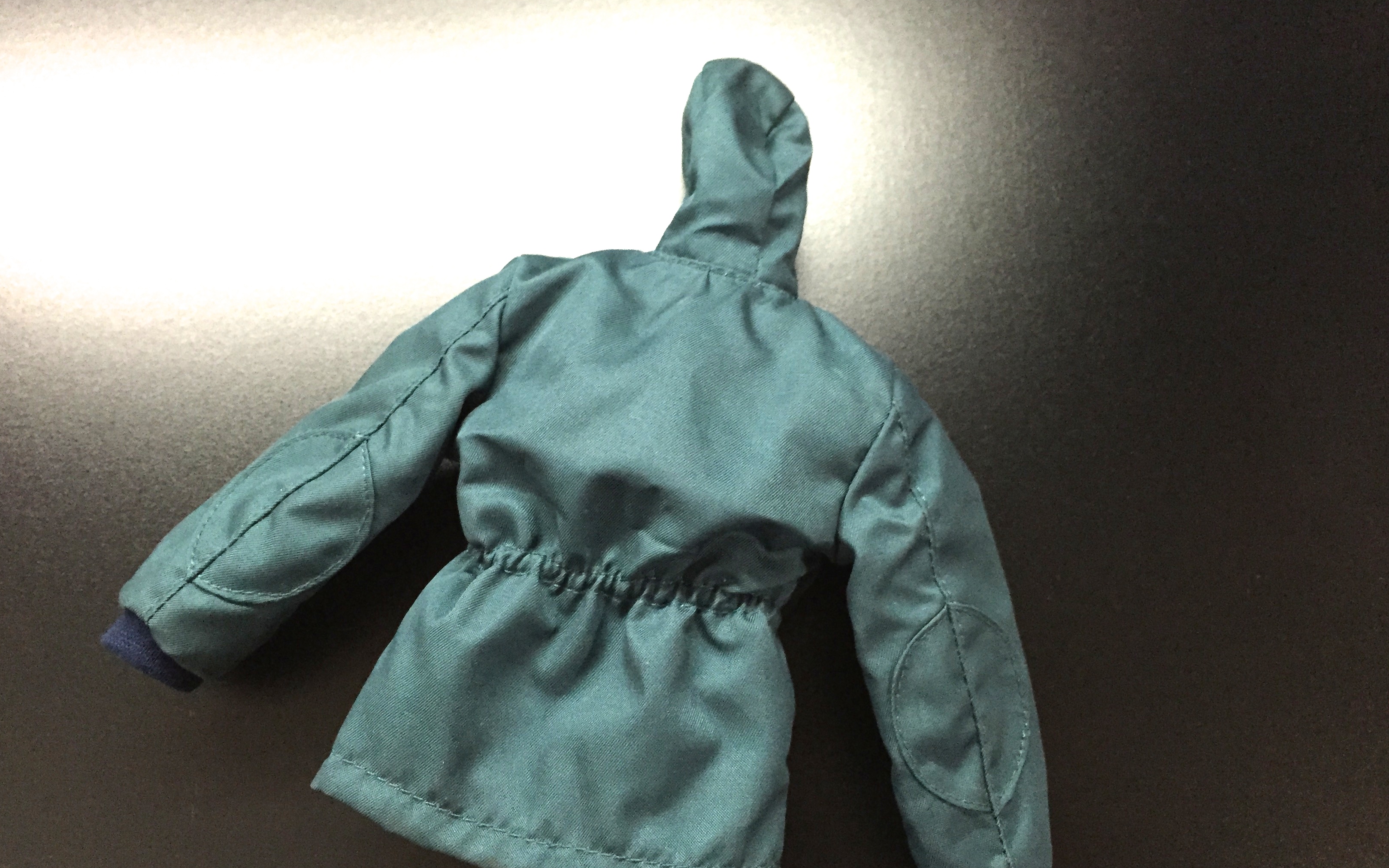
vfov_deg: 40.5
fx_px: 1173
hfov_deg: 61.2
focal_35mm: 31
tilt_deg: -72.9
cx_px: 690
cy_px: 478
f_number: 2.2
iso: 250
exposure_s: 1/20
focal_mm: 4.15
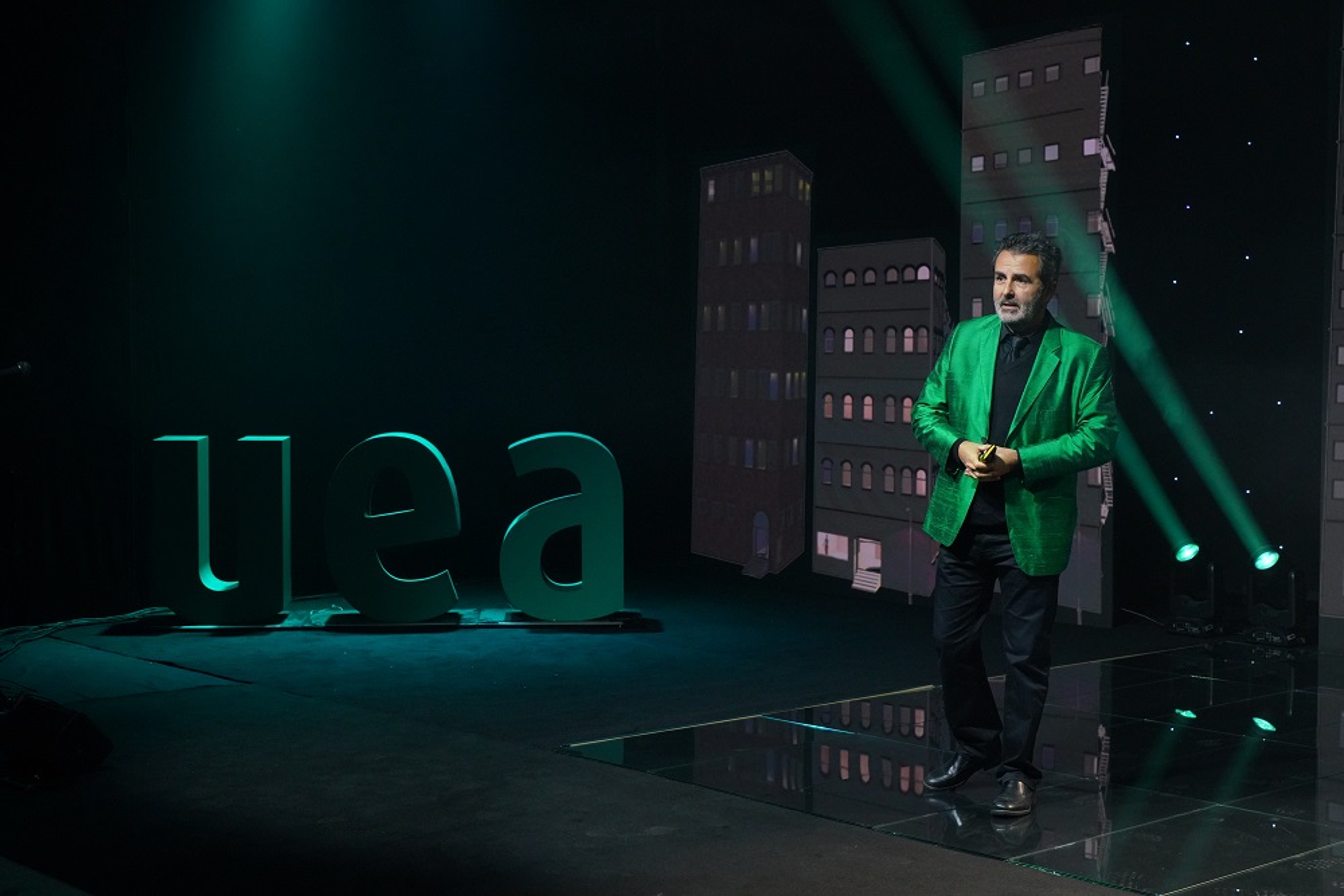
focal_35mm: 54
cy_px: 448
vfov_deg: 25.1
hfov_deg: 36.9
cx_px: 672
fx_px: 2016
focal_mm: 54
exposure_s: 1/60
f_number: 8
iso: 4000
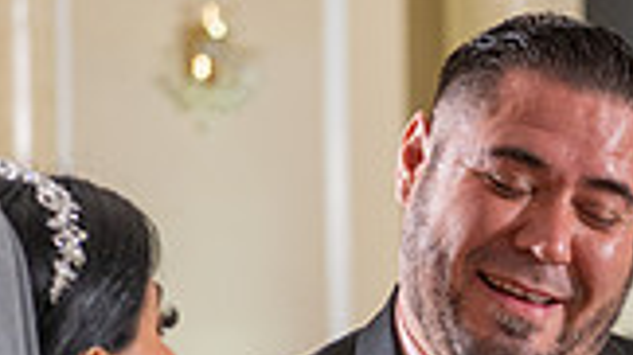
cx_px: 504
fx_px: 4396
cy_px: 595
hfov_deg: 8.2
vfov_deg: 4.6
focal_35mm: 262
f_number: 4
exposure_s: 1/160
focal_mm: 70
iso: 800
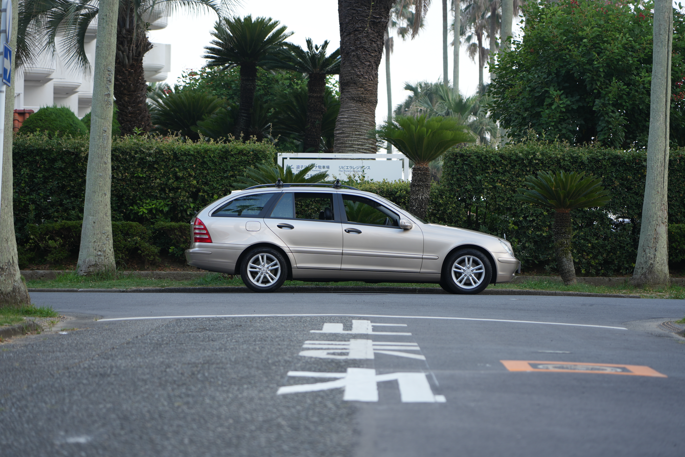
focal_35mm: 105
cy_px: 228
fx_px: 1998
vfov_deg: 13.0
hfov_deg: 19.5
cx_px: 342
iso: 160
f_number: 4
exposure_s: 1/160
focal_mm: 105
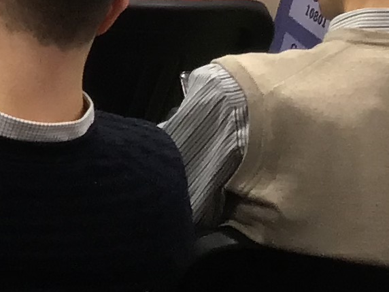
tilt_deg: -17.2
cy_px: -148
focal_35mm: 177
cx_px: -702
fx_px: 1989
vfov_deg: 8.2
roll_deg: -1.3
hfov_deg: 9.3
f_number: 2.4
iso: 40
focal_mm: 3.3
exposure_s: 1/33
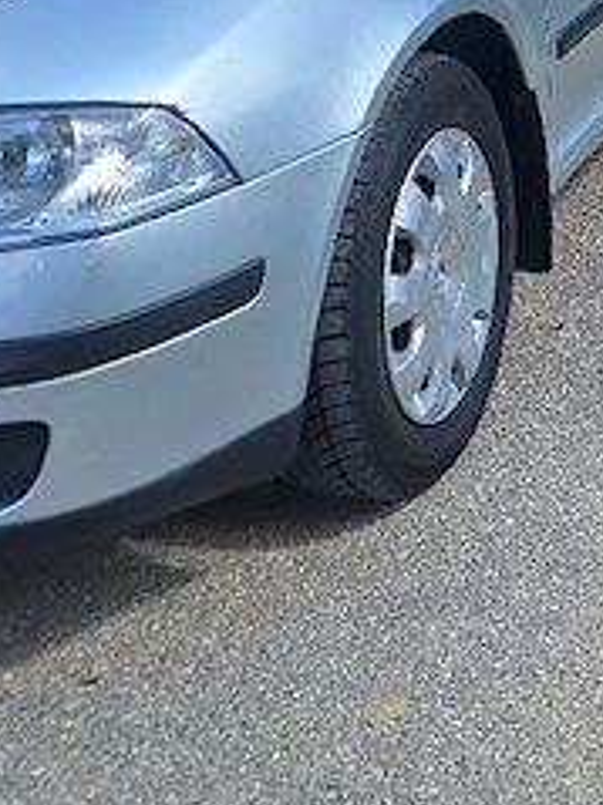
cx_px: 552
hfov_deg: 18.8
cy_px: 121
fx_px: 1790
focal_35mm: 77
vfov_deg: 24.8
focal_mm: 5.54
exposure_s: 1/1667
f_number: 1.8
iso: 40
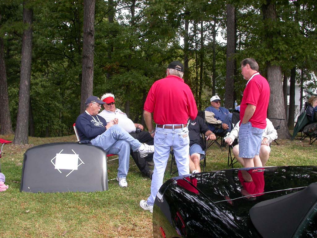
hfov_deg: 49.0
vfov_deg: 37.7
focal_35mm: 38
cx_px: 158
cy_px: 119
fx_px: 348
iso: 100
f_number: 4.7
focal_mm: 7.85
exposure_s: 1/172
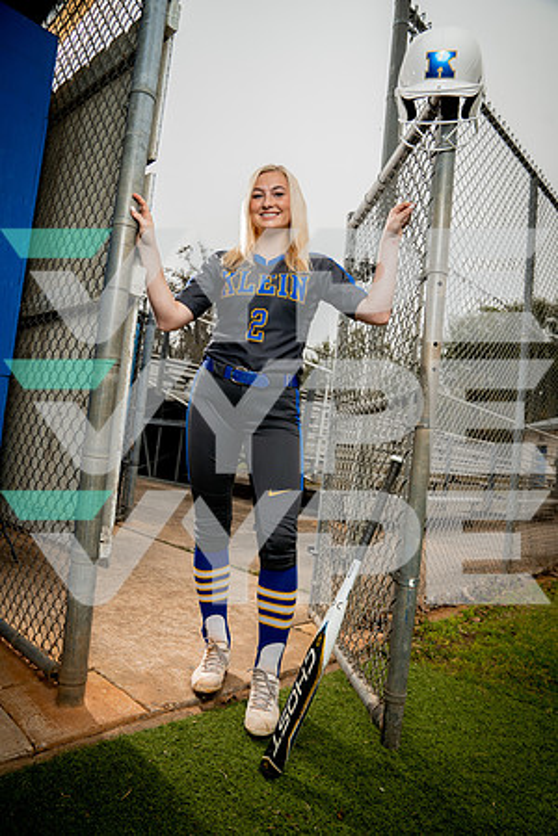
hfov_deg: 53.1
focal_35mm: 24
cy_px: 418
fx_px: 558
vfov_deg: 73.7
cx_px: 279
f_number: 5.6
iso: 200
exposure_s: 1/250
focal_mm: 24
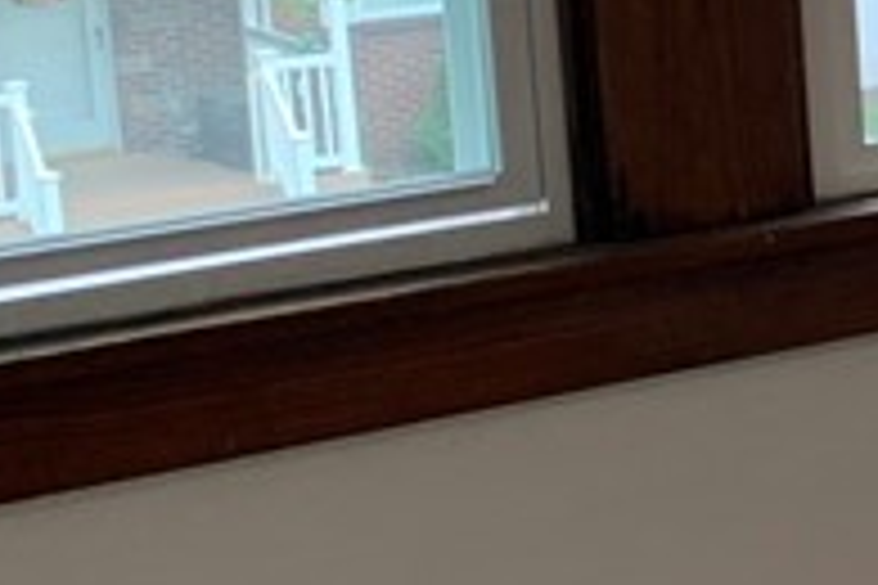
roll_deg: +1.9
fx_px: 3463
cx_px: 1968
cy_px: -54
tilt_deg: -4.8
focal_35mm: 142
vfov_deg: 9.6
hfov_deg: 12.1
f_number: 1.8
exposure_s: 1/121
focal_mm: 4.25
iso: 80
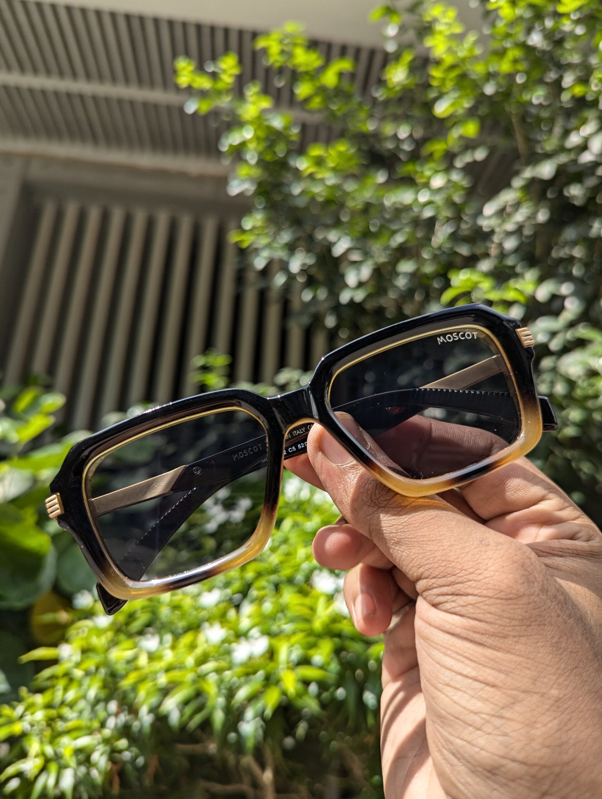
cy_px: 400
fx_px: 555
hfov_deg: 56.9
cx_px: 301
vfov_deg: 71.5
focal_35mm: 24
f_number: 1.85
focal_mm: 6.81
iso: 39
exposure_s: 1/967
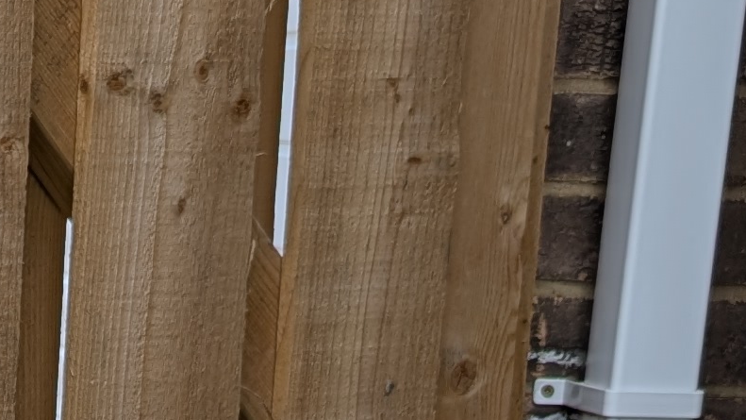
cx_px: -572
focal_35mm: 135
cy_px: 810
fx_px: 2671
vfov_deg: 8.6
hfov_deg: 14.2
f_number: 1.68
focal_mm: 6.9
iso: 20
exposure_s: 1/540
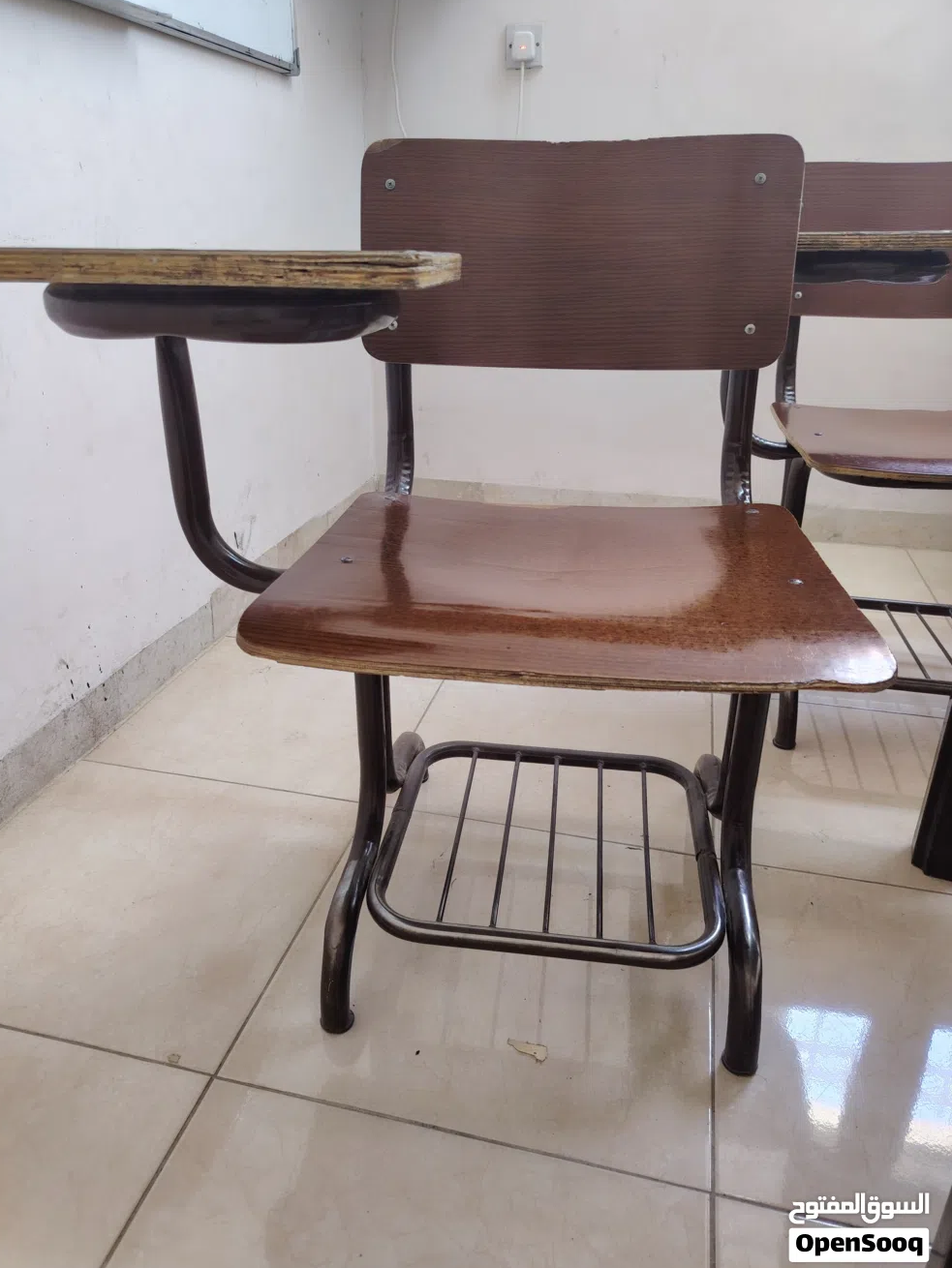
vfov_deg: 69.4
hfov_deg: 54.9
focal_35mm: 25
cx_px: 457
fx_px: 916
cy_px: 625
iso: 672
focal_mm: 5.25
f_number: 1.75
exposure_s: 1/33.3
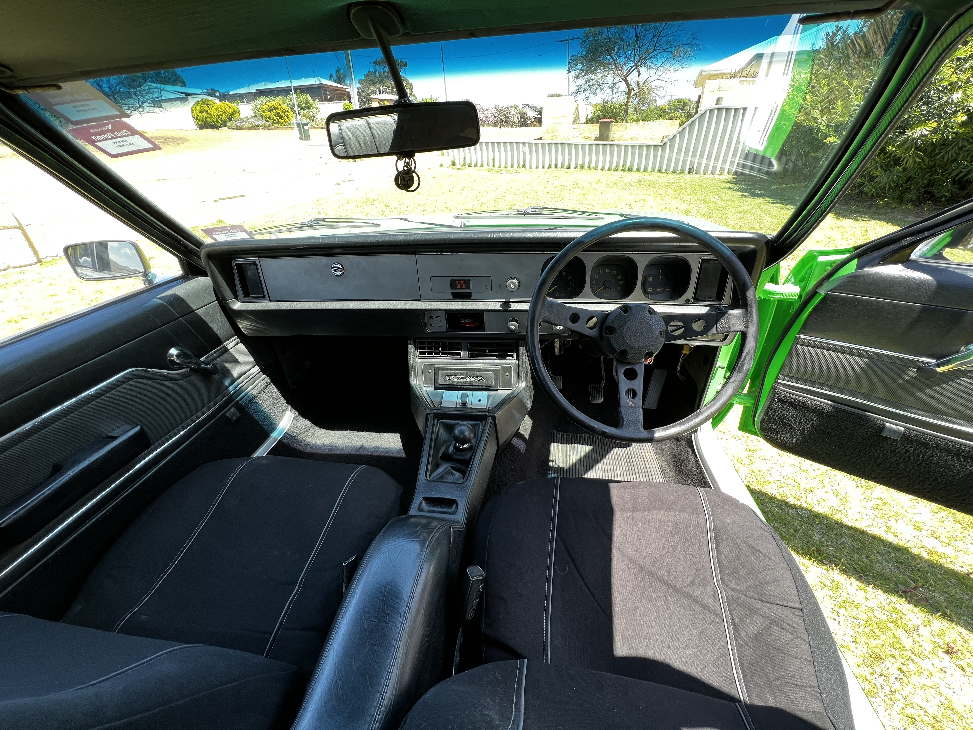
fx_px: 365
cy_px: 365
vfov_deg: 89.9
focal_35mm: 13
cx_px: 486
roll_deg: +1.1
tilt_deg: -27.7
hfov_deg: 106.2
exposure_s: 1/99
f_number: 1.8
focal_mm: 1.57
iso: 40
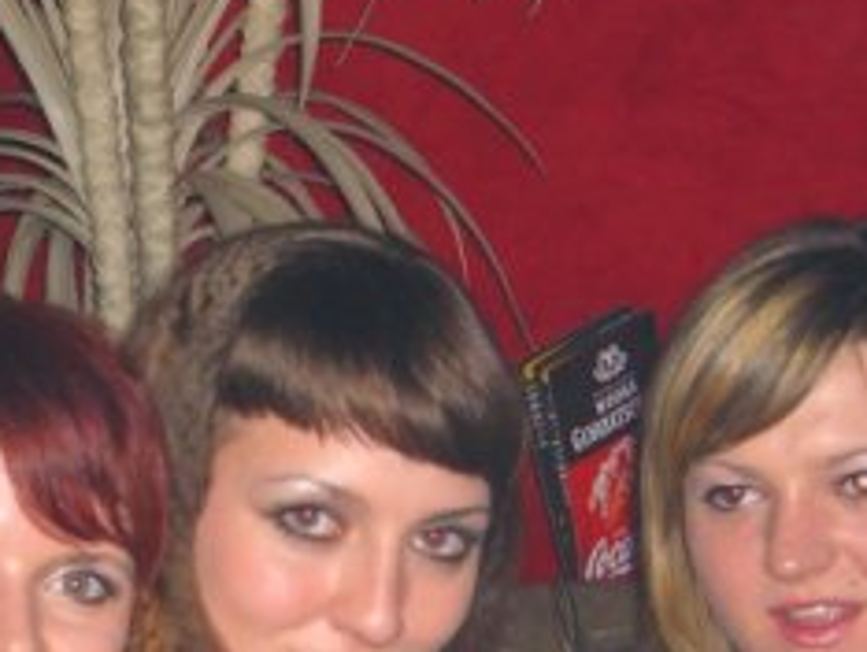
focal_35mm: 146
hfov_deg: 13.5
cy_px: 719
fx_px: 3661
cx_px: 296
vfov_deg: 10.1
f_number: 3.6
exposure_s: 1/60
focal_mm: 11.8
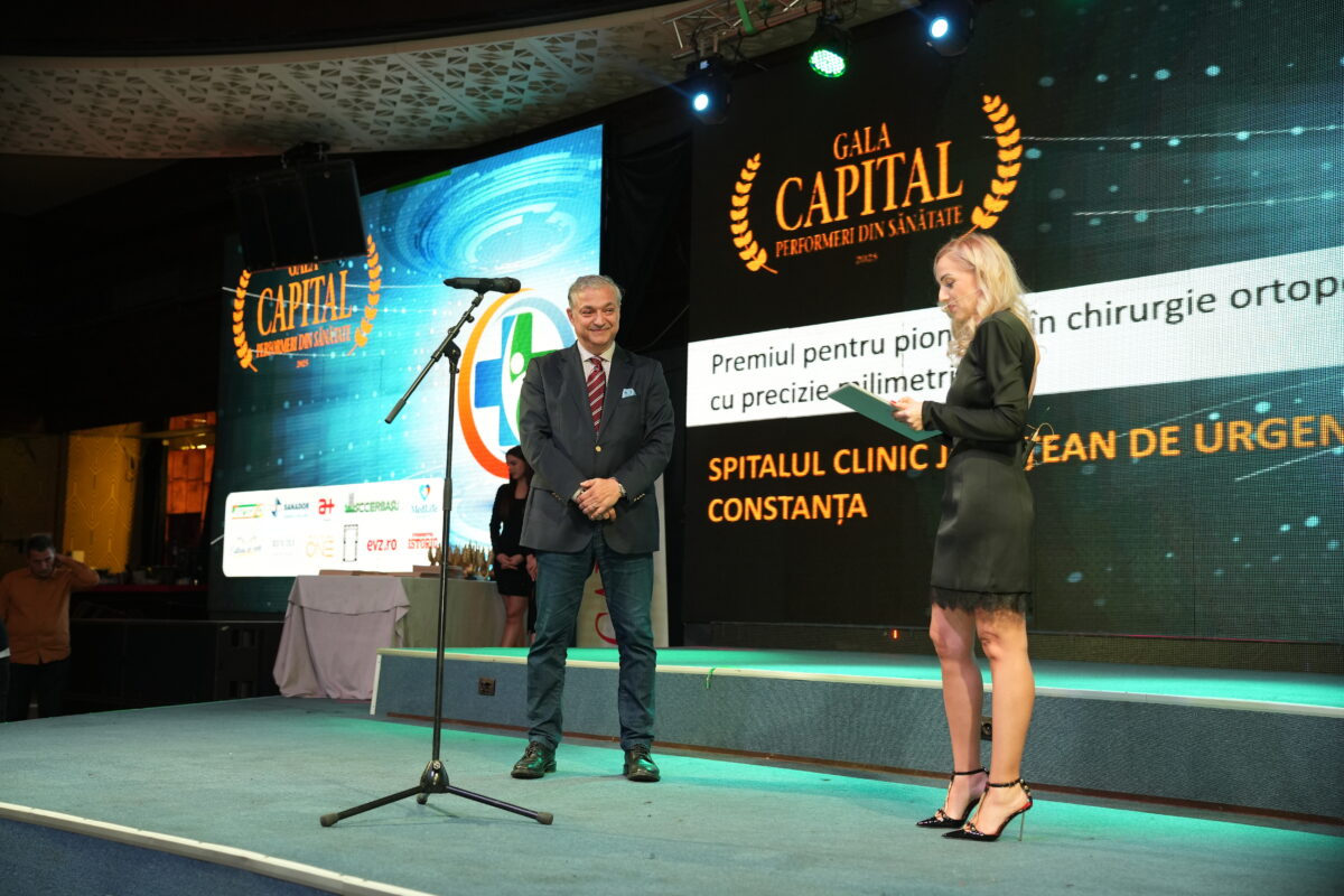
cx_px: 672
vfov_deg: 31.2
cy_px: 448
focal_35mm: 43
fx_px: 1605
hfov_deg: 45.4
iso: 2000
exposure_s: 1/160
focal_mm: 43
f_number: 3.2
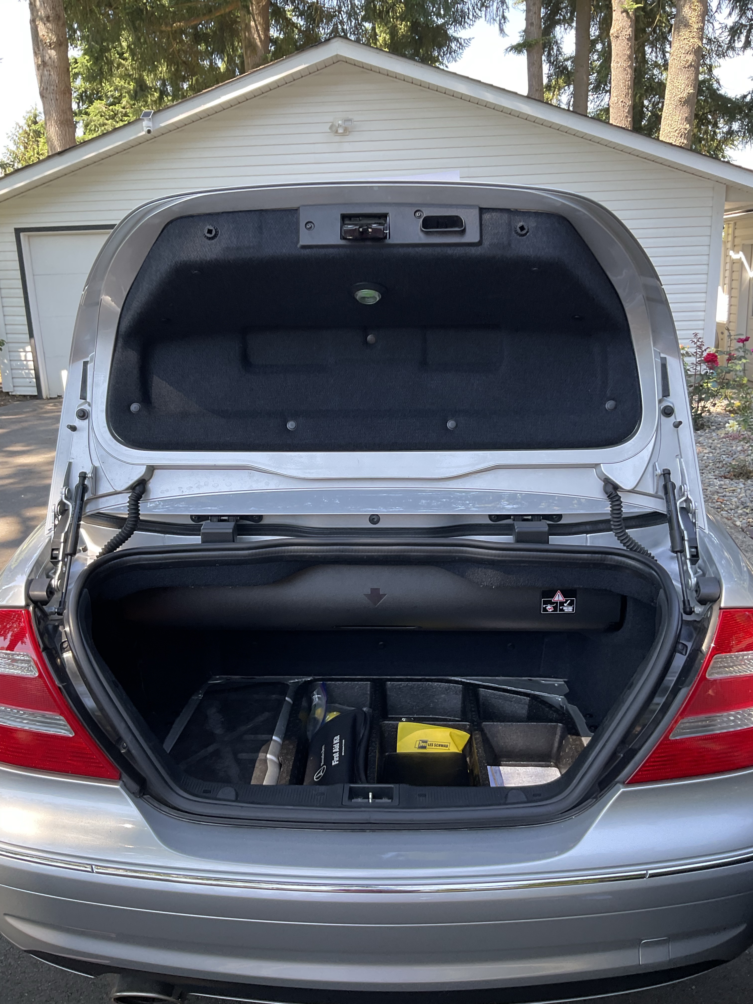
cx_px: 376
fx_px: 841
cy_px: 502
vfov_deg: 61.7
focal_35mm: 29
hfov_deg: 48.2
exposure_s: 1/102
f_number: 1.8
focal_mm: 3
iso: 16
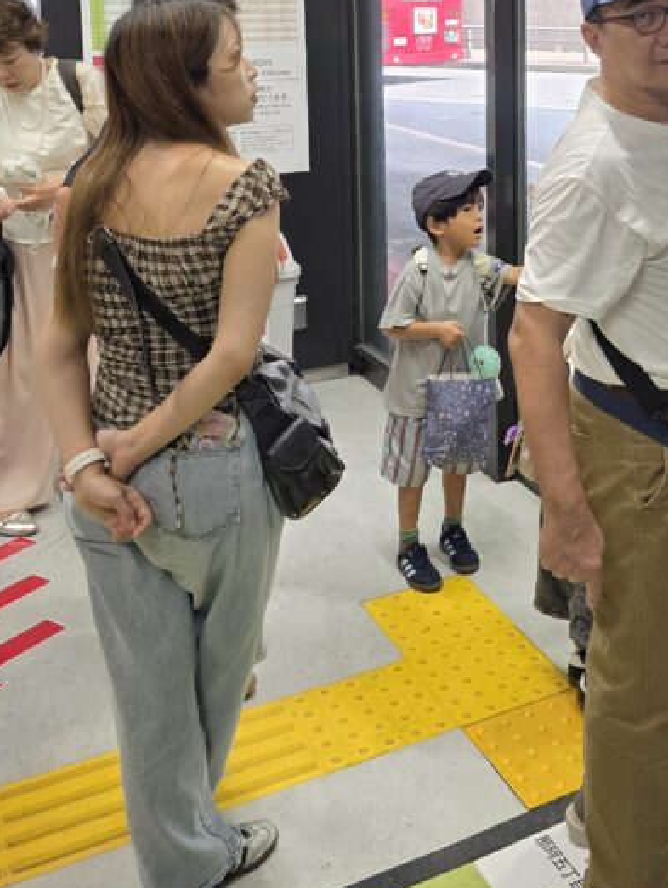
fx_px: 1156
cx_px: 566
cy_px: 121
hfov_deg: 31.1
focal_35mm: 45
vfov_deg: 39.6
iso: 160
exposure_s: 1/180
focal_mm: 6.3
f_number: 1.7
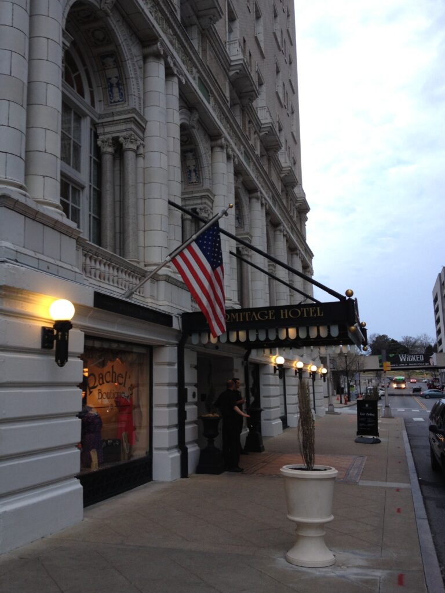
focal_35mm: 35
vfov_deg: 52.6
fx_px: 600
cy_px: 296
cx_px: 222
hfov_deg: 40.7
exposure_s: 1/60
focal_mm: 4.28
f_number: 2.4
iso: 64
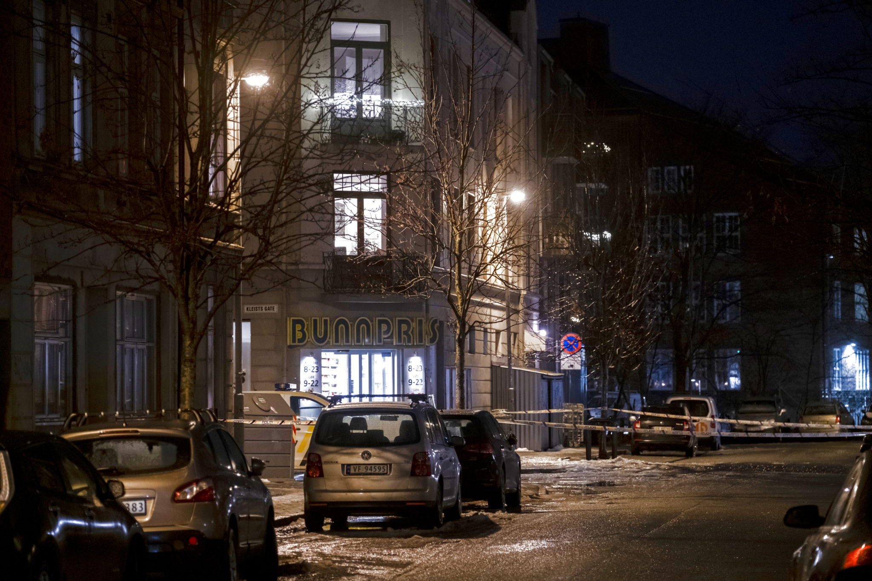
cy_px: 290
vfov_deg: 9.3
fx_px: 3560
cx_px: 436
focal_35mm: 147
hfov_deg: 14.0
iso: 3200
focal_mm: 98.2
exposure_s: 1/15
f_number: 3.2
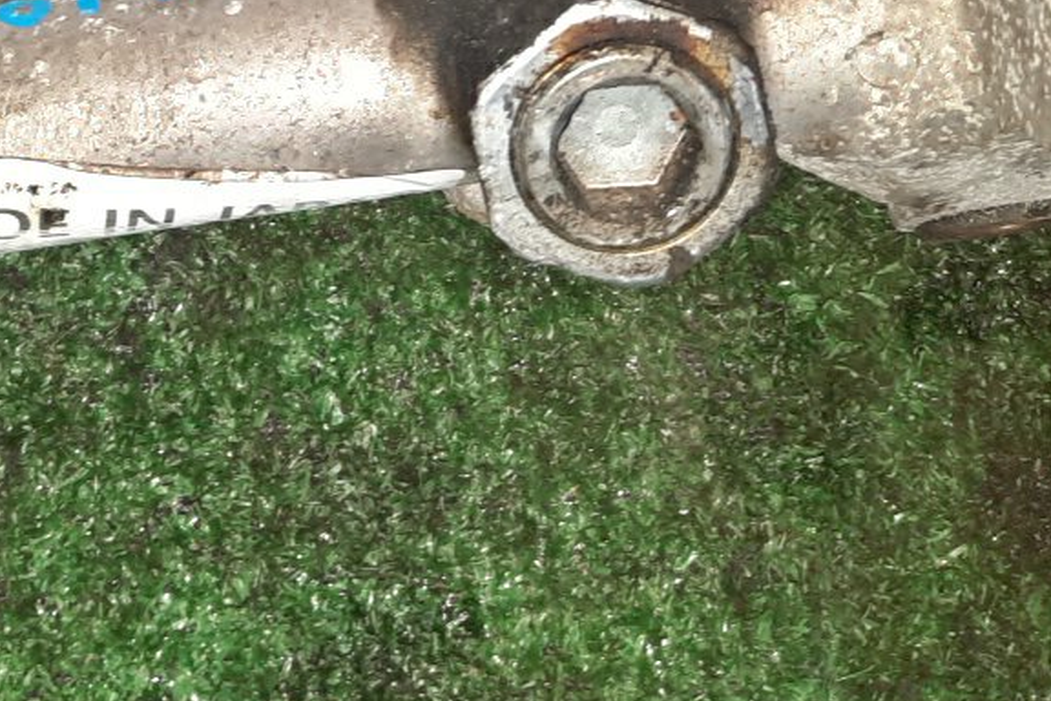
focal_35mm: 65
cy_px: -252
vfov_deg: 19.1
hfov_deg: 30.3
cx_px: 223
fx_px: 1897
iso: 373
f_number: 2
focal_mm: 4.6
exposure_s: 1/33
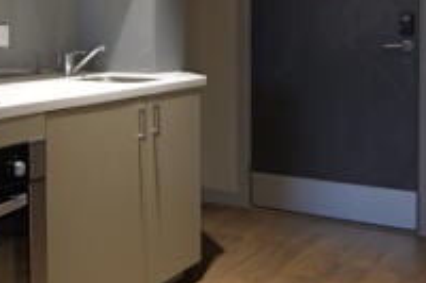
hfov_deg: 33.7
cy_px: 46
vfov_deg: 23.3
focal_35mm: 57
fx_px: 674
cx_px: 66
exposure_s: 1/100
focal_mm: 24
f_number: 2.8
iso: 800
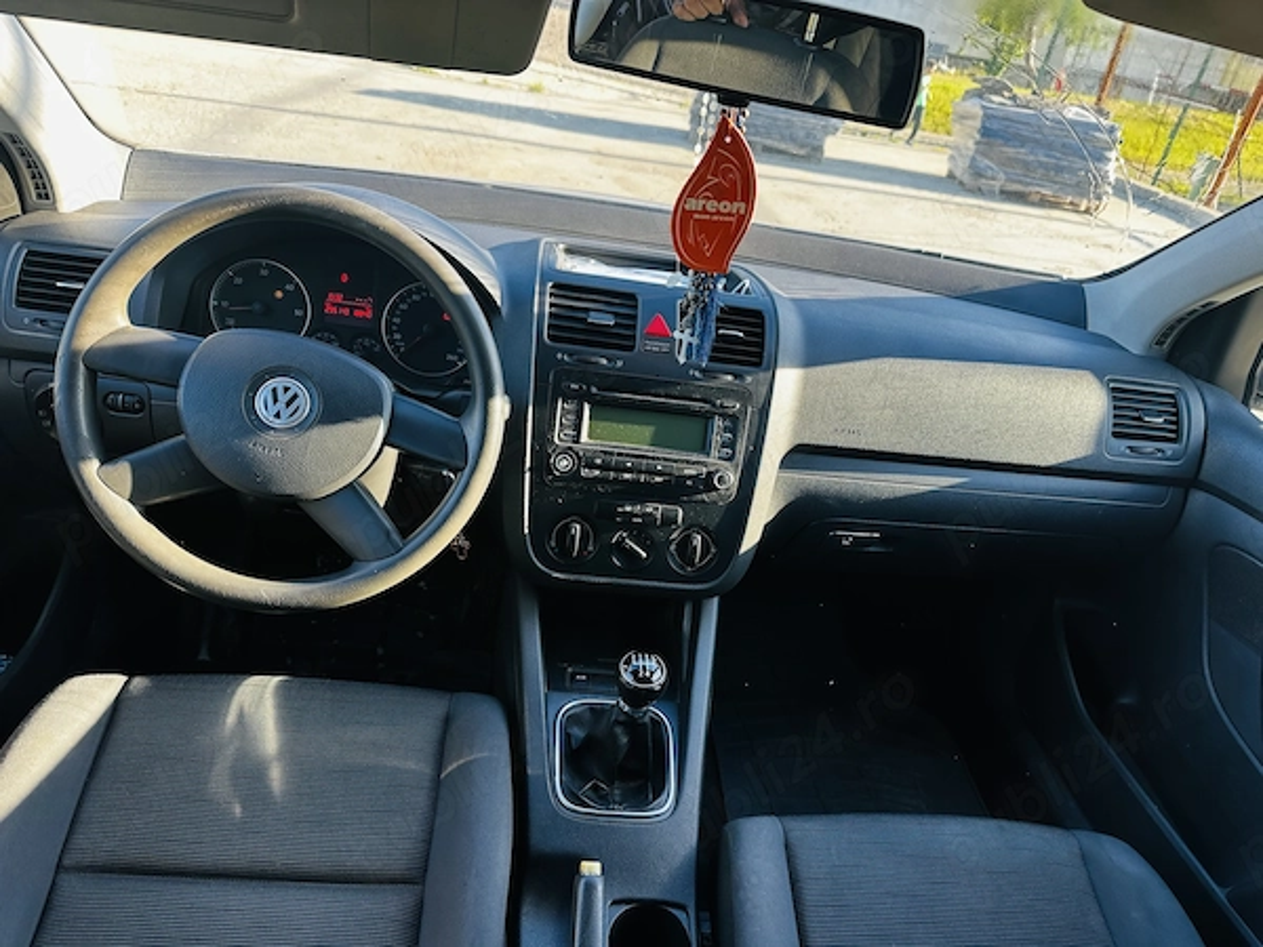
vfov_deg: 56.8
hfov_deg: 71.6
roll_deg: -9.3
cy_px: 474
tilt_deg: -28.9
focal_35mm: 24
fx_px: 876
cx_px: 632
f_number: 1.78
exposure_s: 1/123
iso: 64
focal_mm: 6.86
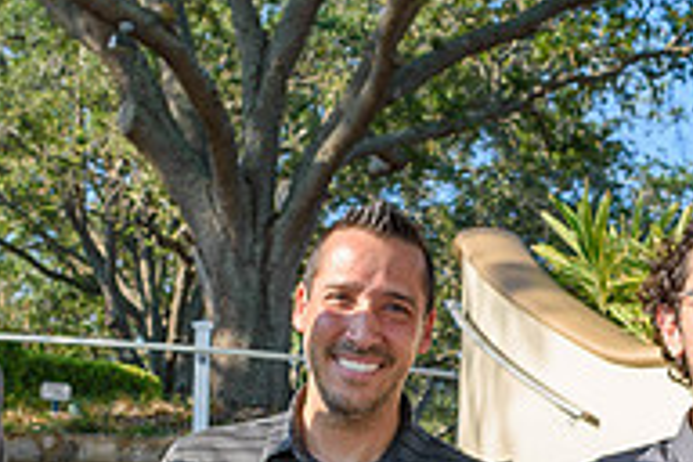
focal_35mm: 104
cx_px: 354
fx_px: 2002
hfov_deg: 19.6
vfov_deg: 12.8
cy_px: 590
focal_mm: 23
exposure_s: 1/250
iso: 200
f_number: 8
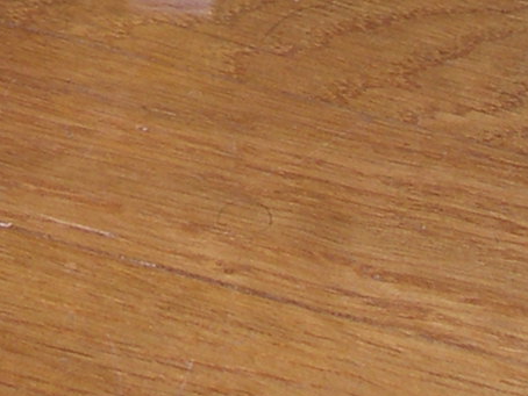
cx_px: 36
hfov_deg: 9.4
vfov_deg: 6.7
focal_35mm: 210
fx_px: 3205
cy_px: -590
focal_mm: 9
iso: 100
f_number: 2.9
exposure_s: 1/60
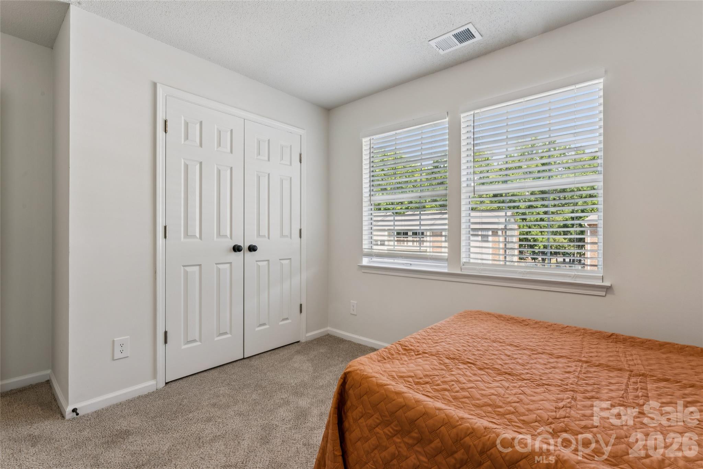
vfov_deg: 72.0
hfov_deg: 95.0
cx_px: 352
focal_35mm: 16
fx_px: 322
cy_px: 234
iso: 100
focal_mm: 16.5
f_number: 13
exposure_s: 1/10
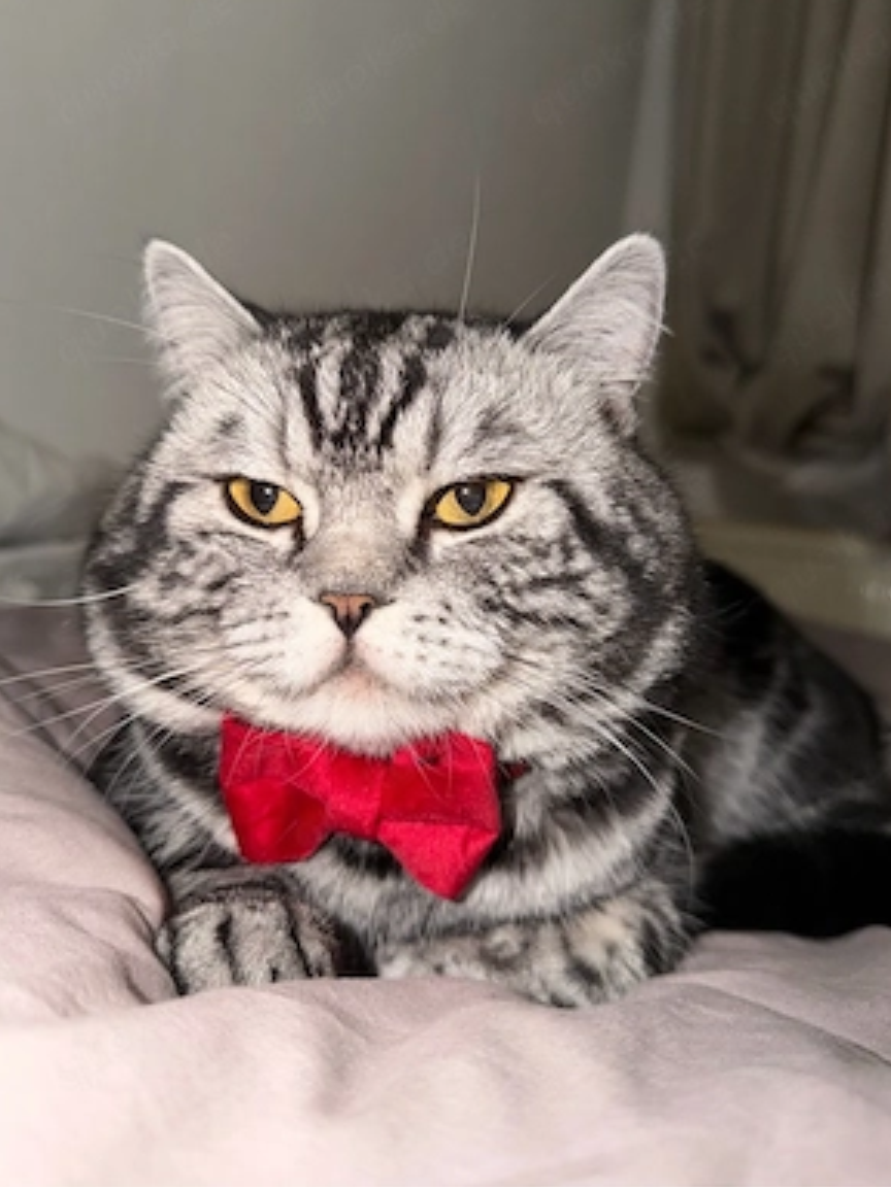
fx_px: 858
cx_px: 449
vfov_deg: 69.4
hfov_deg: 54.9
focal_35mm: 25
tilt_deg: -2.8
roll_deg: -7.7
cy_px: 572
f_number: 1.78
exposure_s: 1/24
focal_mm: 6.76
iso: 64
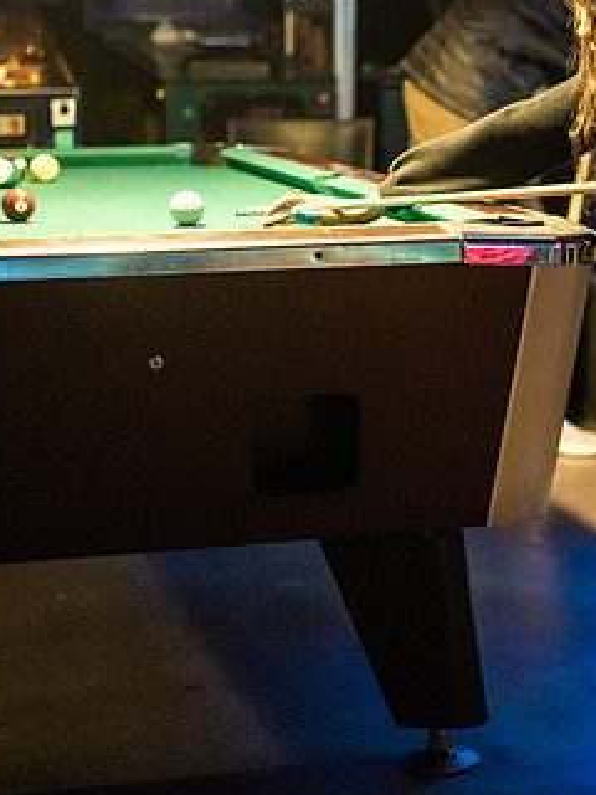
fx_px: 2135
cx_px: 560
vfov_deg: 21.1
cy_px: 359
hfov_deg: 15.7
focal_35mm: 93
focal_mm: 50
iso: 3200
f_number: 1.8
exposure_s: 1/320
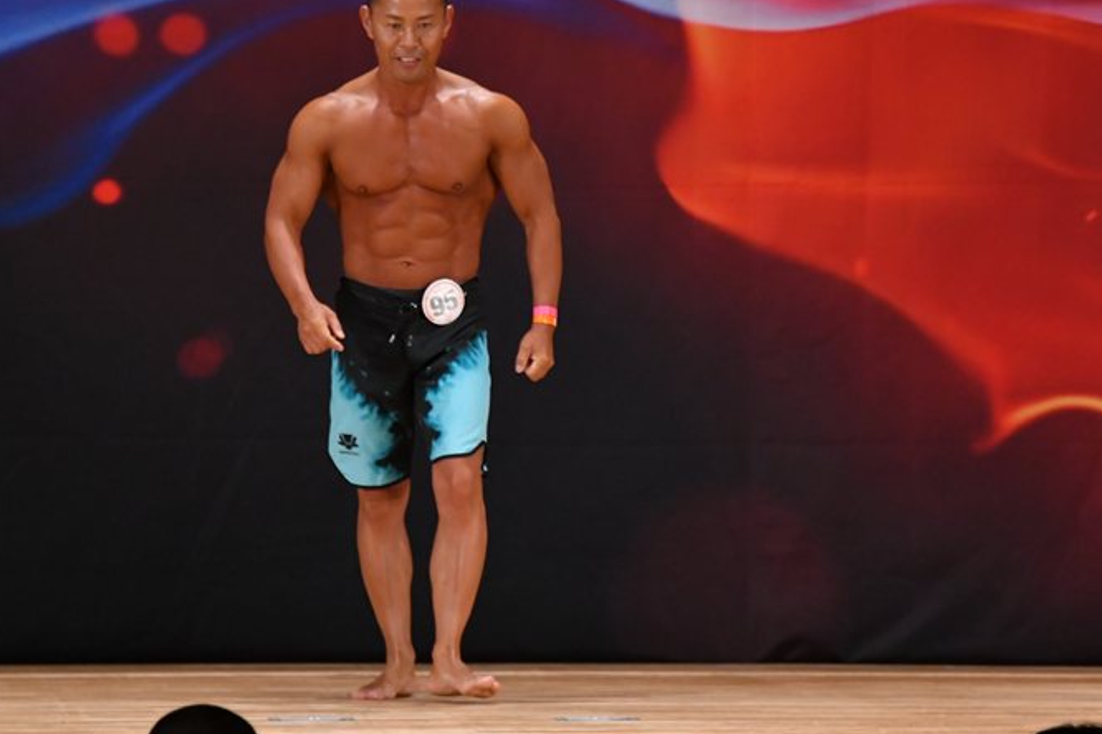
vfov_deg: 3.9
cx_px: 524
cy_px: 317
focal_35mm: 349
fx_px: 10682
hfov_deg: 5.9
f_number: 5.6
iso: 3200
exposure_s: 1/400
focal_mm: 200
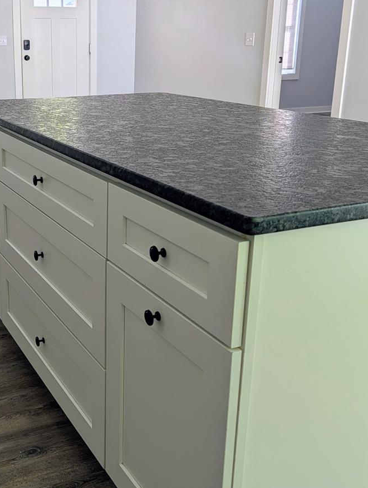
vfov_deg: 44.6
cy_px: 211
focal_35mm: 42
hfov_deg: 33.3
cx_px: 66
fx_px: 594
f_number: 1.68
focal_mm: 6.9
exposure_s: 1/171
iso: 23
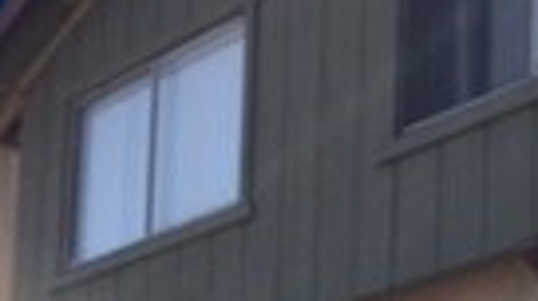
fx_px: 2122
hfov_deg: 14.2
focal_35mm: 149
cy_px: 459
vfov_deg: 7.9
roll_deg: -1.9
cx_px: 562
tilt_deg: +11.6
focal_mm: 4.15
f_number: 2.2
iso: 32
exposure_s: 1/860
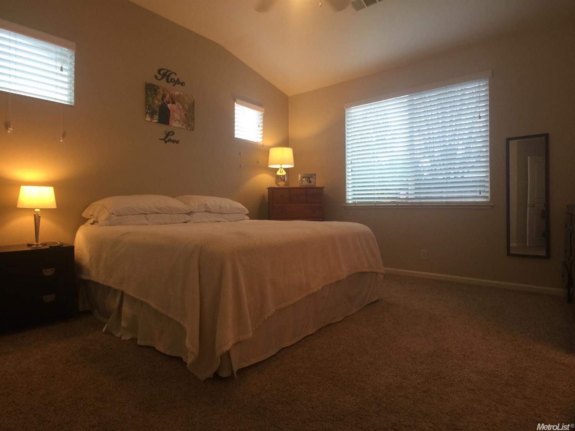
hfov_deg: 61.7
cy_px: 216
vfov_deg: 48.2
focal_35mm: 29
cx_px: 288
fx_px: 482
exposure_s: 1/15
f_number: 2.2
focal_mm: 4.15
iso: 32
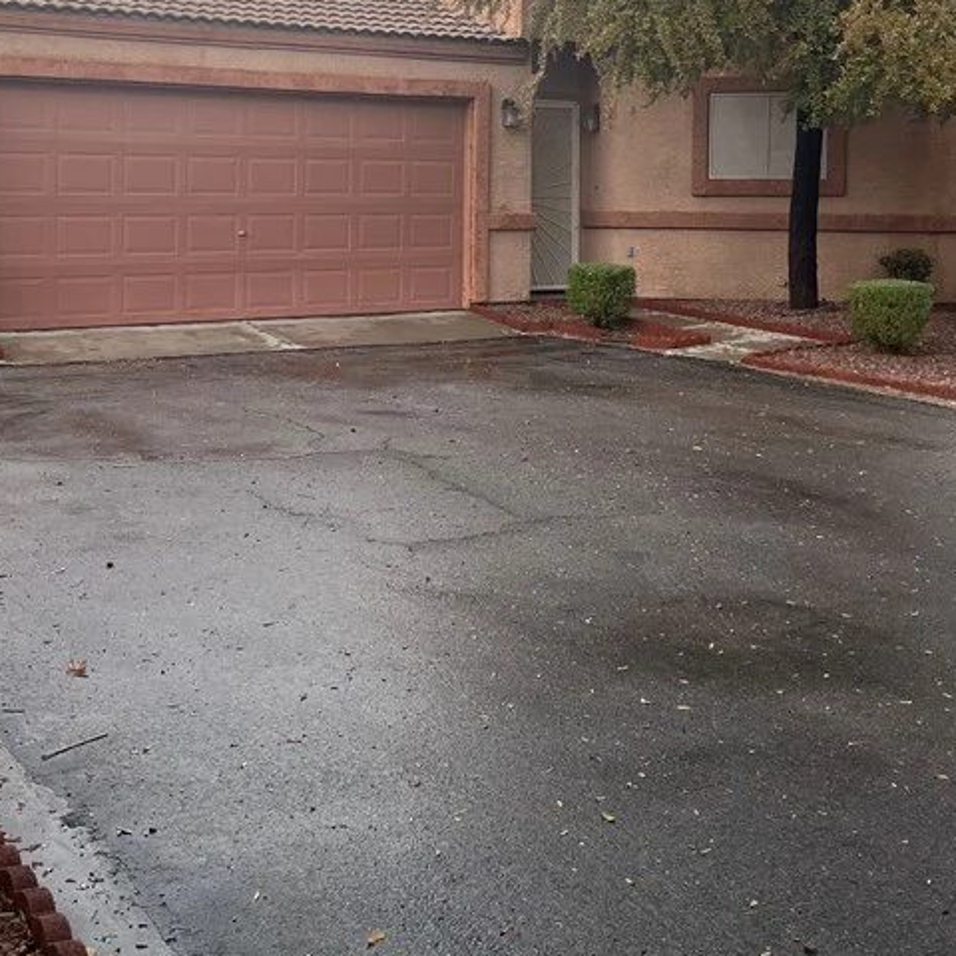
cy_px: 229
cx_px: 500
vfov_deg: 33.9
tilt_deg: -4.7
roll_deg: -3.2
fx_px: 1531
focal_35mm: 49
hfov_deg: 34.7
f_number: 1.6
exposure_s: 1/1199
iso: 50
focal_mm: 5.1
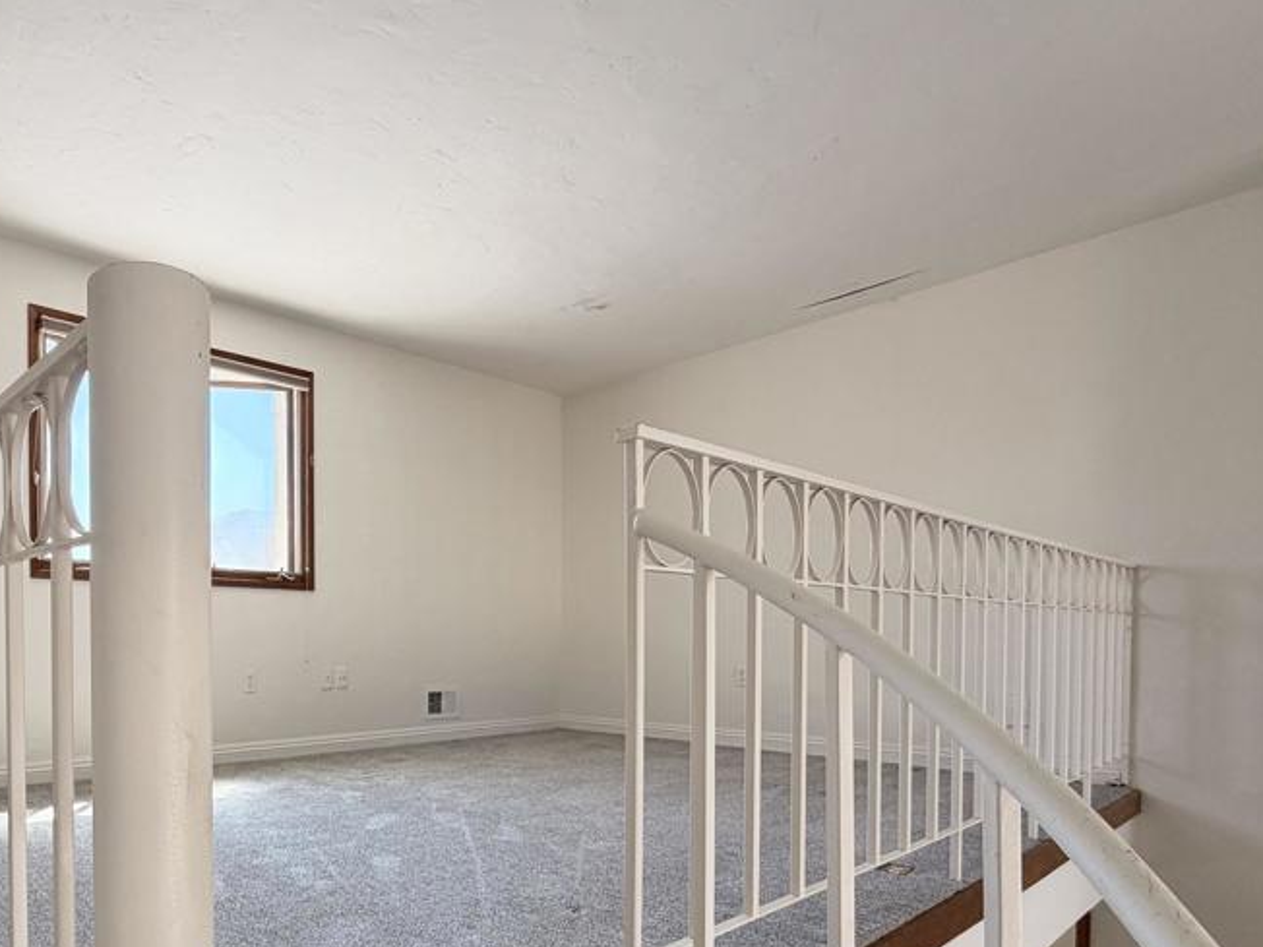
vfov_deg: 59.1
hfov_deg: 72.0
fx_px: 803
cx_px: 343
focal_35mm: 22
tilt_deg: -0.7
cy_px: 660
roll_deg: +0.0
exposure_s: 1/121
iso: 80
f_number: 2.2
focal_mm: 2.22
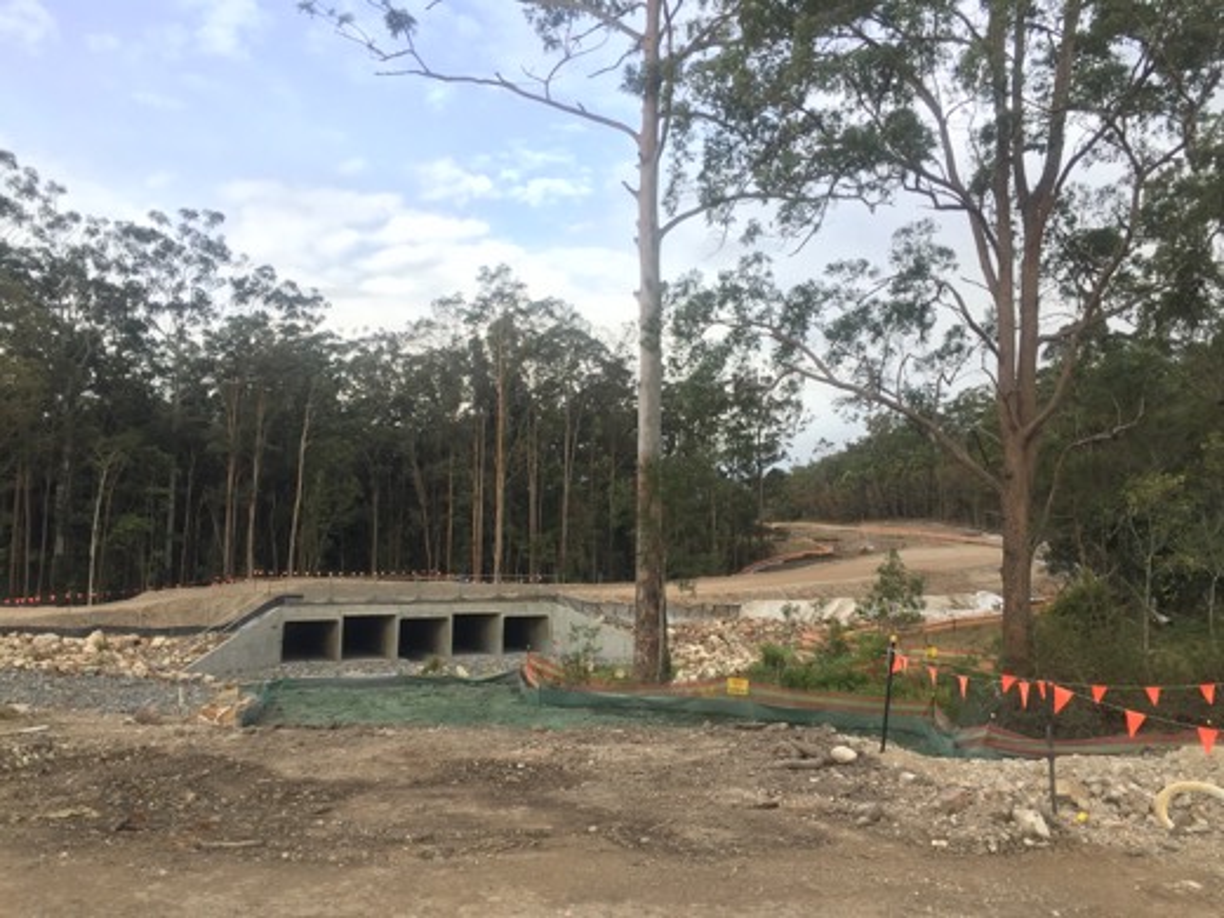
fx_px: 1025
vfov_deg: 48.2
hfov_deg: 61.7
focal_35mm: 29
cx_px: 612
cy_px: 459
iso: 32
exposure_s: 1/262
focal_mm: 4.15
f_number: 2.2
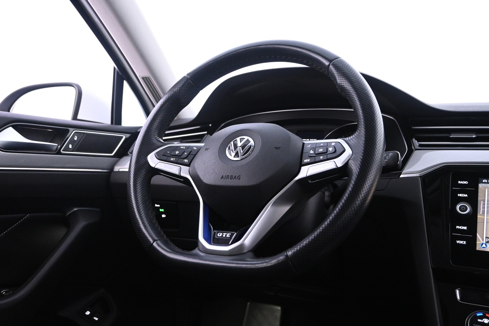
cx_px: 244
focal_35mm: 32
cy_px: 163
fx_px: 438
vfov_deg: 40.8
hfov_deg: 58.3
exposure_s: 1/20
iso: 3200
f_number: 4
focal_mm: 21.5
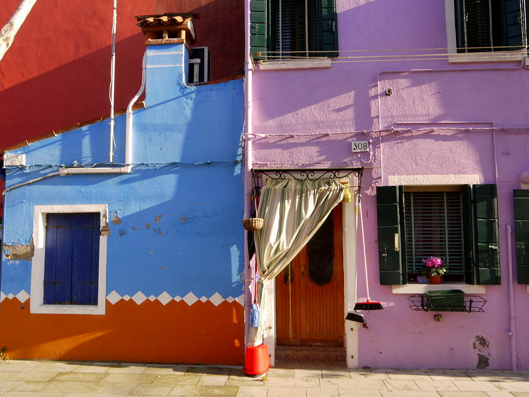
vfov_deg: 49.7
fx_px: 428
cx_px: 264
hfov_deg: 63.4
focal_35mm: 28
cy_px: 198
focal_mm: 14
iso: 100
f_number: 22
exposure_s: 1/10
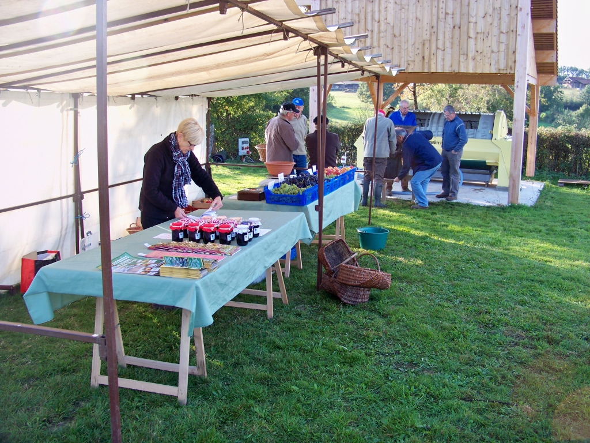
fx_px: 562
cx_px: 295
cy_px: 222
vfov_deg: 42.9
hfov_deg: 55.4
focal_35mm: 33
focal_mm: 5.85
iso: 80
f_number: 2.8
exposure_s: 1/100
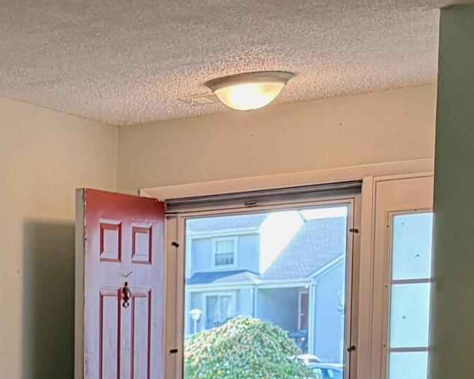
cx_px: -556
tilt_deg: -4.4
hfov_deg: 14.2
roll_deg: +1.1
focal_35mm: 106
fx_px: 1487
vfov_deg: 13.9
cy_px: 503
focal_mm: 6.76
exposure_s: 1/120
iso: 400
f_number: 1.78
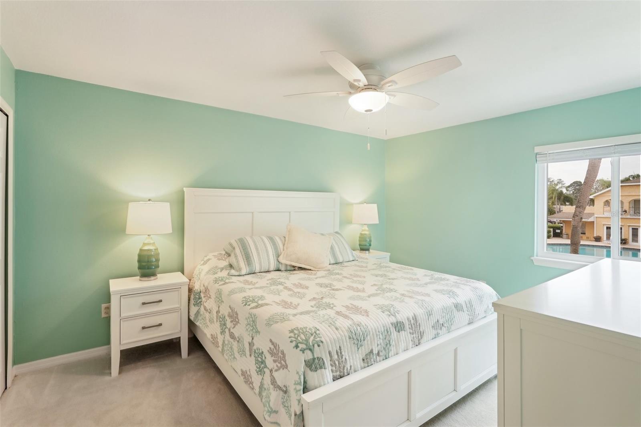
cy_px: 214
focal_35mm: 16
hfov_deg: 96.7
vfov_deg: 73.7
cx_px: 320
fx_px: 285
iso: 400
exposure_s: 1/20
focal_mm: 16
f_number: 8
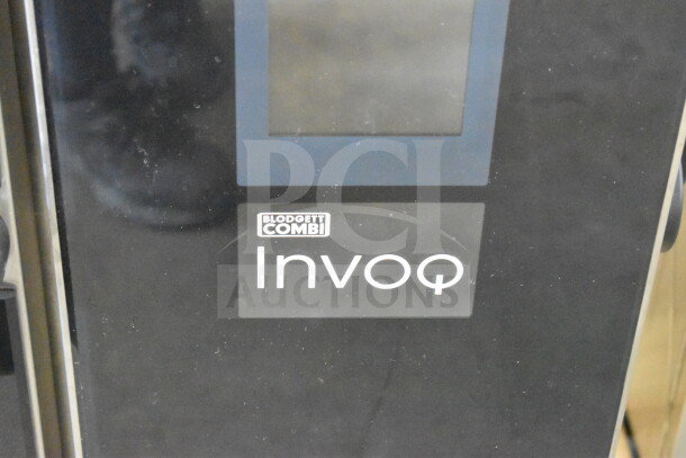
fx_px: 1572
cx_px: 343
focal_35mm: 82
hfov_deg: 24.6
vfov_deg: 16.6
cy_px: 229
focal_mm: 55
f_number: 5.6
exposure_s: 1/80
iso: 25600
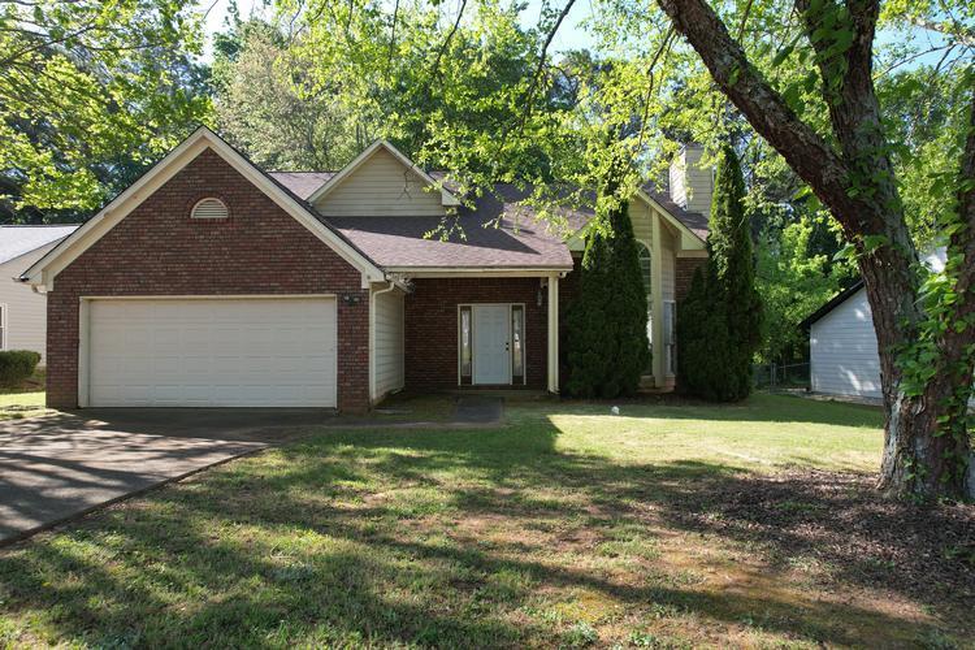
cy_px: 325
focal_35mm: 22
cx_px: 488
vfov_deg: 57.2
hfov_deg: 78.6
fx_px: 596
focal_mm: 8.38
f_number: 2.8
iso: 100
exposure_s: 1/500
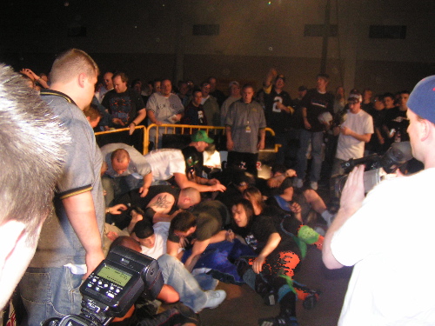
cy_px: 163
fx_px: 478
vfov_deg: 37.7
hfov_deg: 49.0
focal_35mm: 38
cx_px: 218
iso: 200
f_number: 2.8
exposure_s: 1/40
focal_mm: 5.8
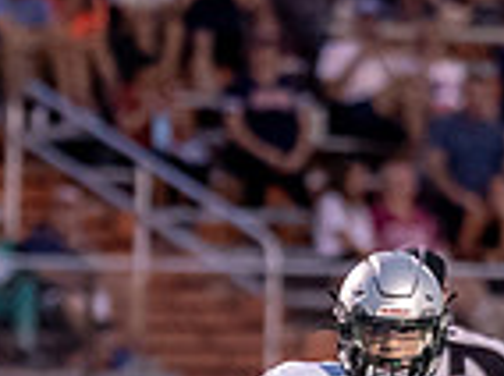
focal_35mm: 1096
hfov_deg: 1.8
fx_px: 15931
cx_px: 400
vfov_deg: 1.4
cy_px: 499
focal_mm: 135
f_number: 1.8
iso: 1250
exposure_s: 1/1000
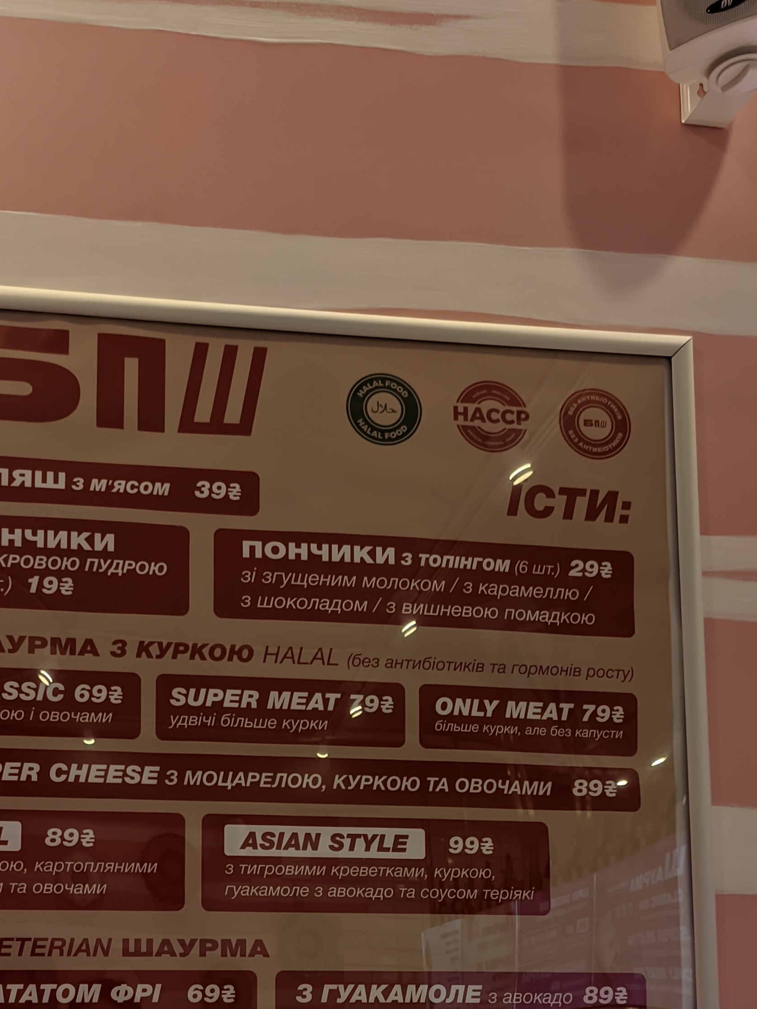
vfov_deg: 39.3
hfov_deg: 32.1
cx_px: 295
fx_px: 1312
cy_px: 892
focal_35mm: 45
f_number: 1.9
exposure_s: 1/50
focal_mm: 6.04
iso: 119
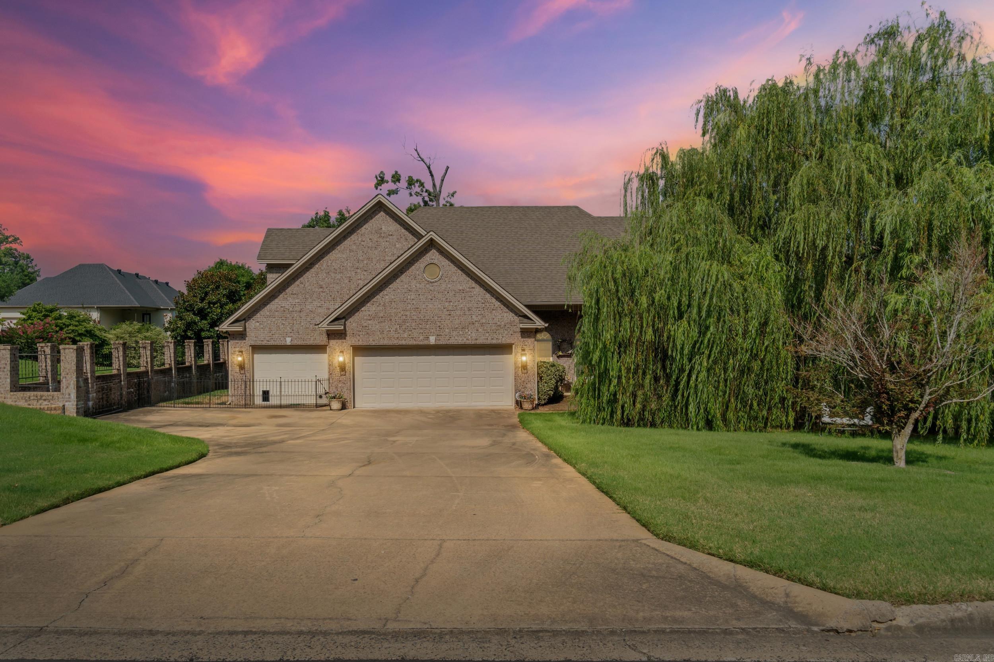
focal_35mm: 27
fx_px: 745
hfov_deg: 67.4
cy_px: 331
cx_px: 497
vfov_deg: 47.9
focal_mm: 18
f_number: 9
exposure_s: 1/200
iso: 250
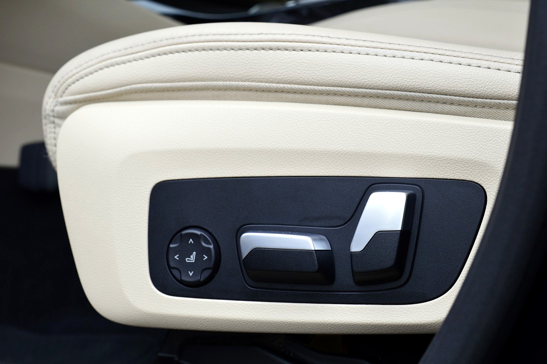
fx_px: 1025
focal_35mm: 68
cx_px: 274
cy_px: 182
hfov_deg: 29.9
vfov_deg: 20.1
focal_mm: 45
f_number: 9
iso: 400
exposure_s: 1/160
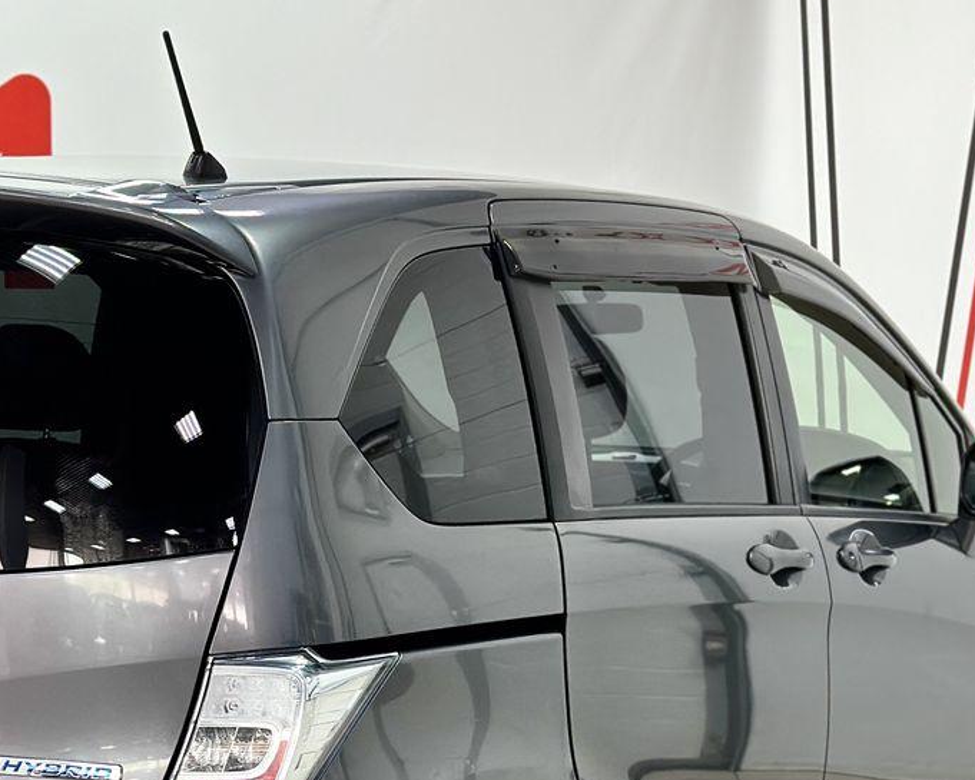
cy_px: 681
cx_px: 228
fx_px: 2857
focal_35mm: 99
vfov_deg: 15.4
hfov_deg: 19.2
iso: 160
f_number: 1.78
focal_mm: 6.86
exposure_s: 1/100
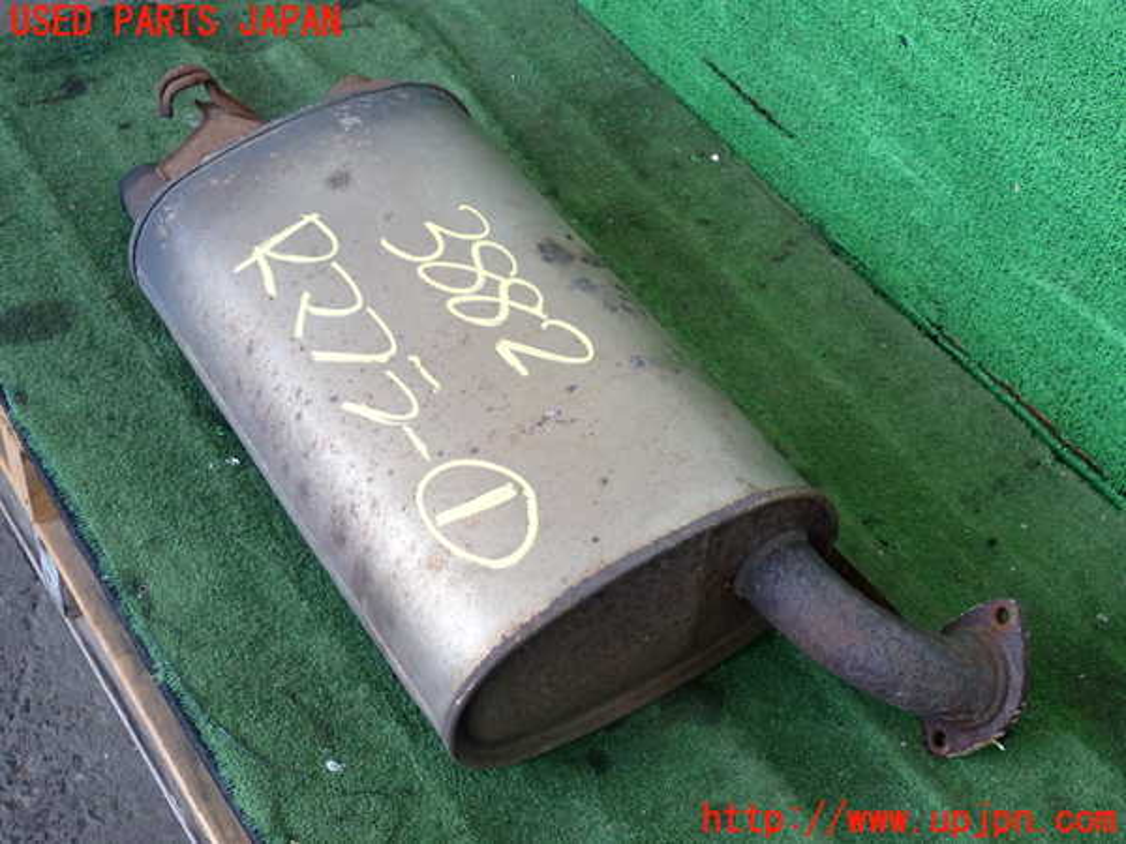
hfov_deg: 38.2
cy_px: 422
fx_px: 1626
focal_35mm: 50
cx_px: 563
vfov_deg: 29.1
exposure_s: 1/125
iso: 640
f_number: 3.2
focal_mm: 9.01
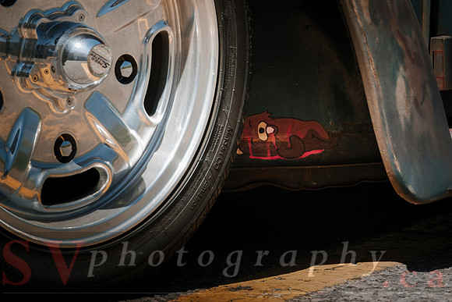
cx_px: 226
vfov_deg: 1.5
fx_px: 11302
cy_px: 151
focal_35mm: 900
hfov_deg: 2.3
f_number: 8
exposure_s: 1/100
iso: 125
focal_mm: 600
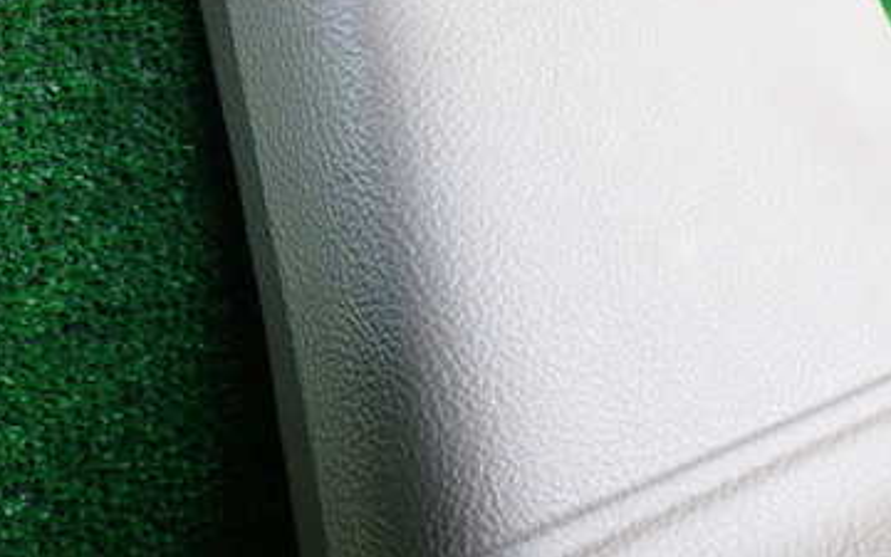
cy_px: 149
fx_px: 1287
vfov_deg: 24.2
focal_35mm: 53
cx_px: 411
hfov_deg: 38.2
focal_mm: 5.4
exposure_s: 1/125
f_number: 2.3
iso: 160
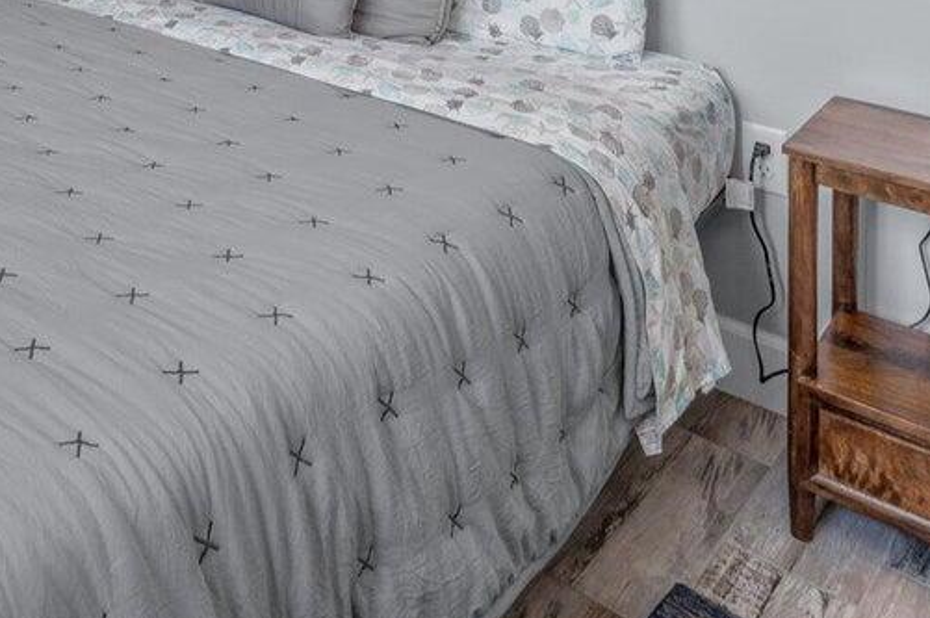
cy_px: -275
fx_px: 1110
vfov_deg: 24.9
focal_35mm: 43
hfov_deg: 41.9
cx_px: 100
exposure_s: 1/4
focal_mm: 14
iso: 320
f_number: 9
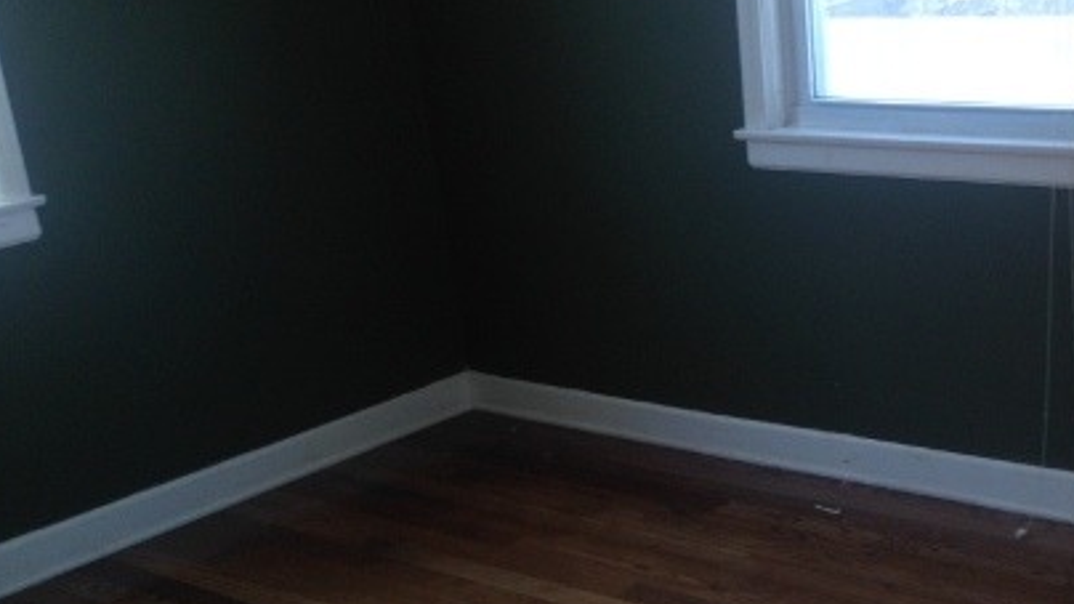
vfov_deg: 20.6
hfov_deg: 35.7
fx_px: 1623
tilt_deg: -24.6
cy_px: 553
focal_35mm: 57
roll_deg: +1.7
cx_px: 813
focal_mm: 4.12
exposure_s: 1/60
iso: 50
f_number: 2.4
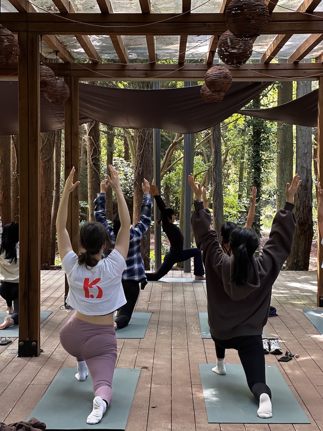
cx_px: 162
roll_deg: -0.7
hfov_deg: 19.1
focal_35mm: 77
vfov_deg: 25.3
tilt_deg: -1.2
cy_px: 216
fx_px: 958
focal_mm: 9
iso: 250
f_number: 2.8
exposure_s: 1/64
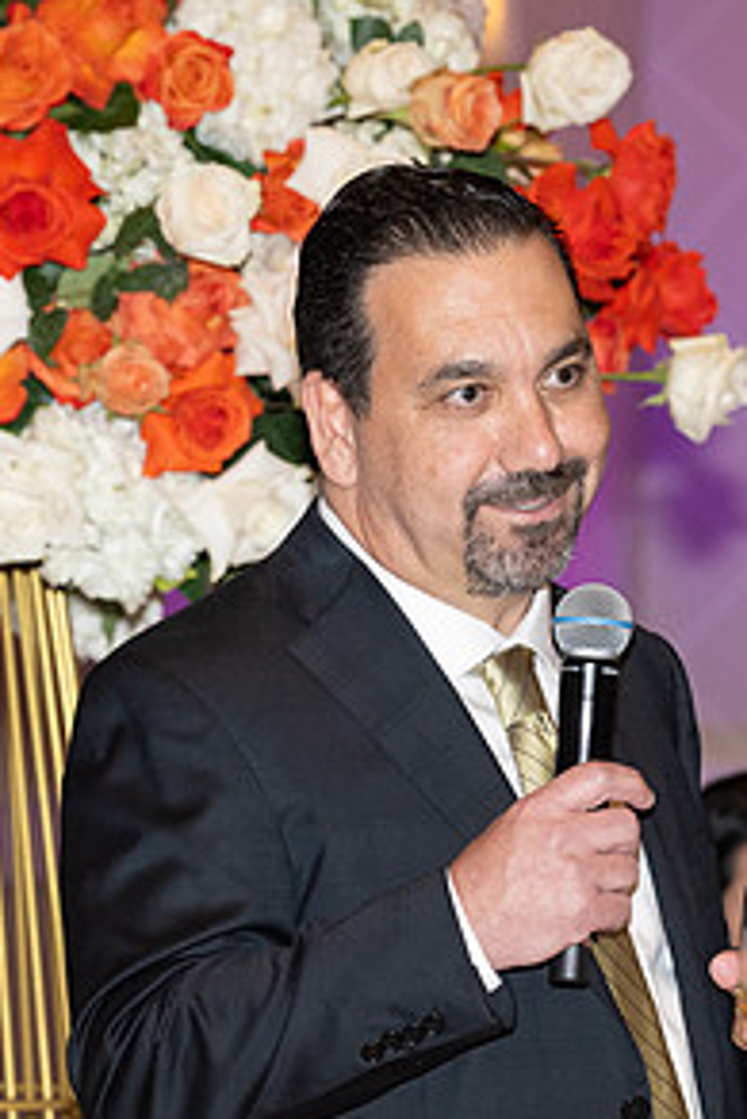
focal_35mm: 277
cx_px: 563
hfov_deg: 5.0
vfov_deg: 7.4
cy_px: 766
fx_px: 8611
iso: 800
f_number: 5.6
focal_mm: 120
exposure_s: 1/100
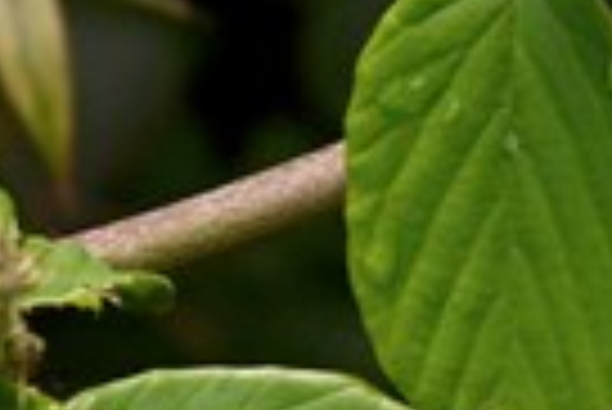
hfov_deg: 4.9
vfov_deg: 3.3
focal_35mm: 413
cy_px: -59
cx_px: 1449
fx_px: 7028
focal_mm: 50
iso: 400
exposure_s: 1/250
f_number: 8
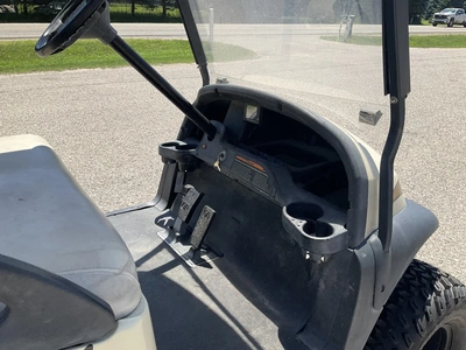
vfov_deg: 48.2
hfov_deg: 61.7
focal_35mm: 29
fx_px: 390
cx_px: 233
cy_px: 175
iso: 25
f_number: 1.8
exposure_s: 1/1144
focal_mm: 3
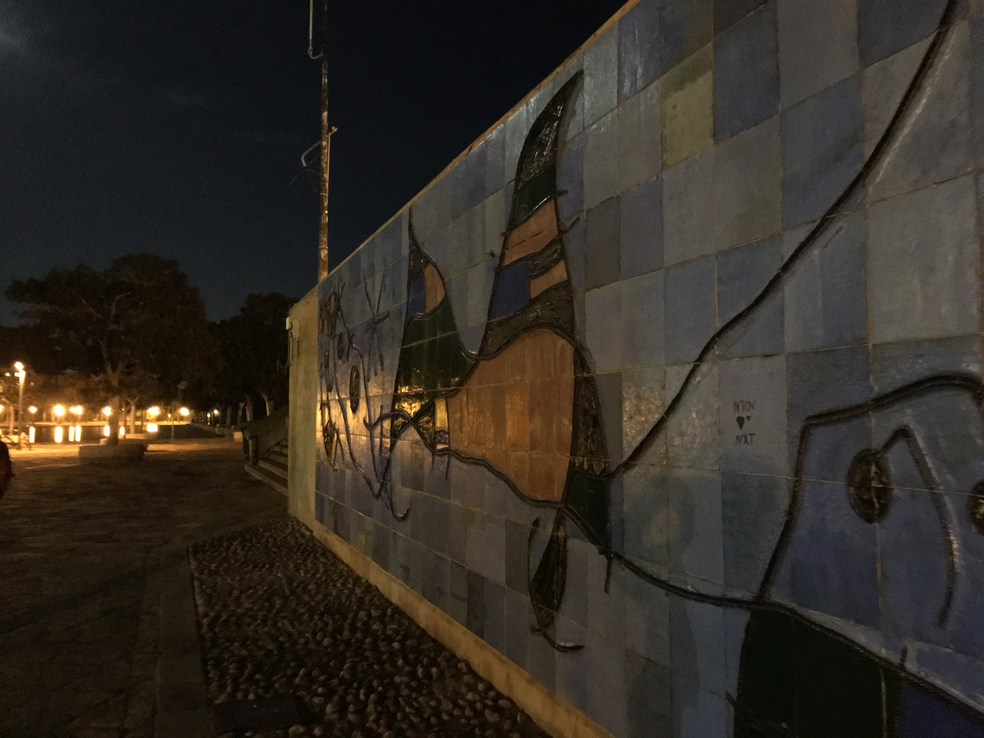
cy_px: 369
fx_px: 824
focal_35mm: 29
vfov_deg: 48.2
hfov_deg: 61.7
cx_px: 492
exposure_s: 1/4
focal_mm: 4.15
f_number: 2.2
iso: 1000
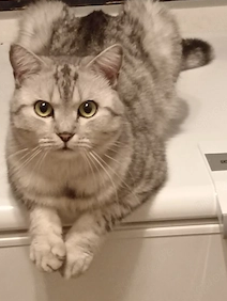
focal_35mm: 129
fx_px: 1126
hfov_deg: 11.5
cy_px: 115
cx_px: 85
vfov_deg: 15.3
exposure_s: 1/33.3
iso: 3265
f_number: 1.9
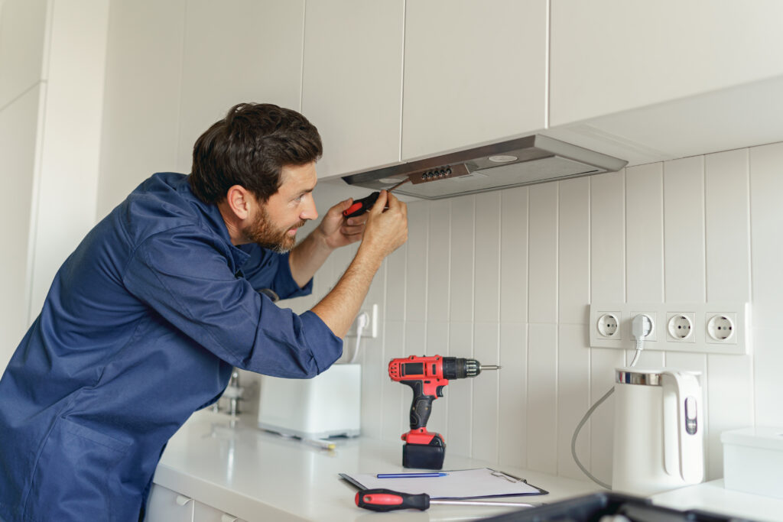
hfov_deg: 54.4
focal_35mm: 35
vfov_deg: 37.9
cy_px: 261
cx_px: 392
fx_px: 761
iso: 160
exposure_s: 1/60
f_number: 2
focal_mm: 35
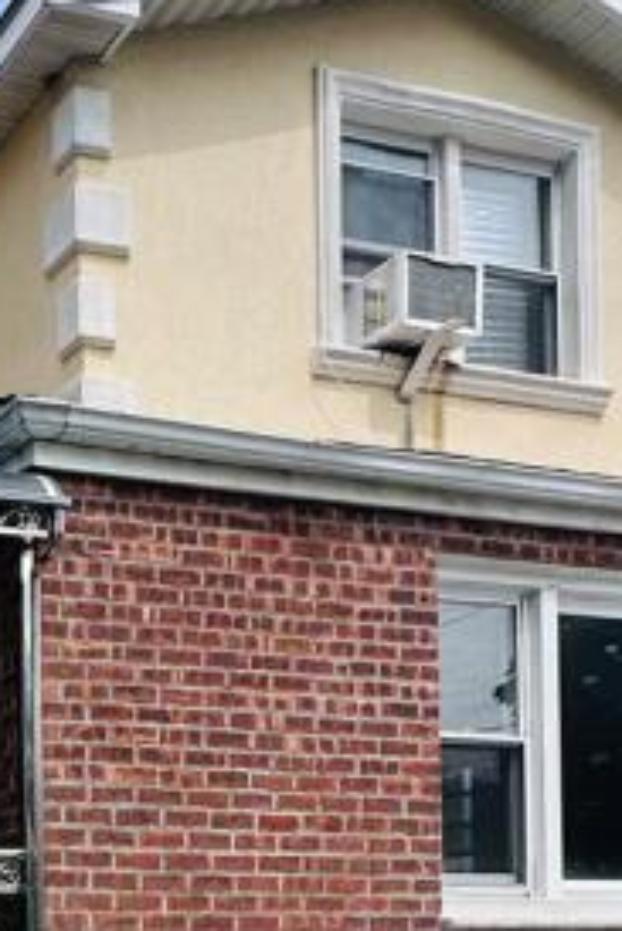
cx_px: -292
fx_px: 1320
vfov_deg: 34.3
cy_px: 992
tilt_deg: +0.1
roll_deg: +0.6
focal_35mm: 51
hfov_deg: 22.2
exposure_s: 1/1052
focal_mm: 2.22
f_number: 2.2
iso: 50
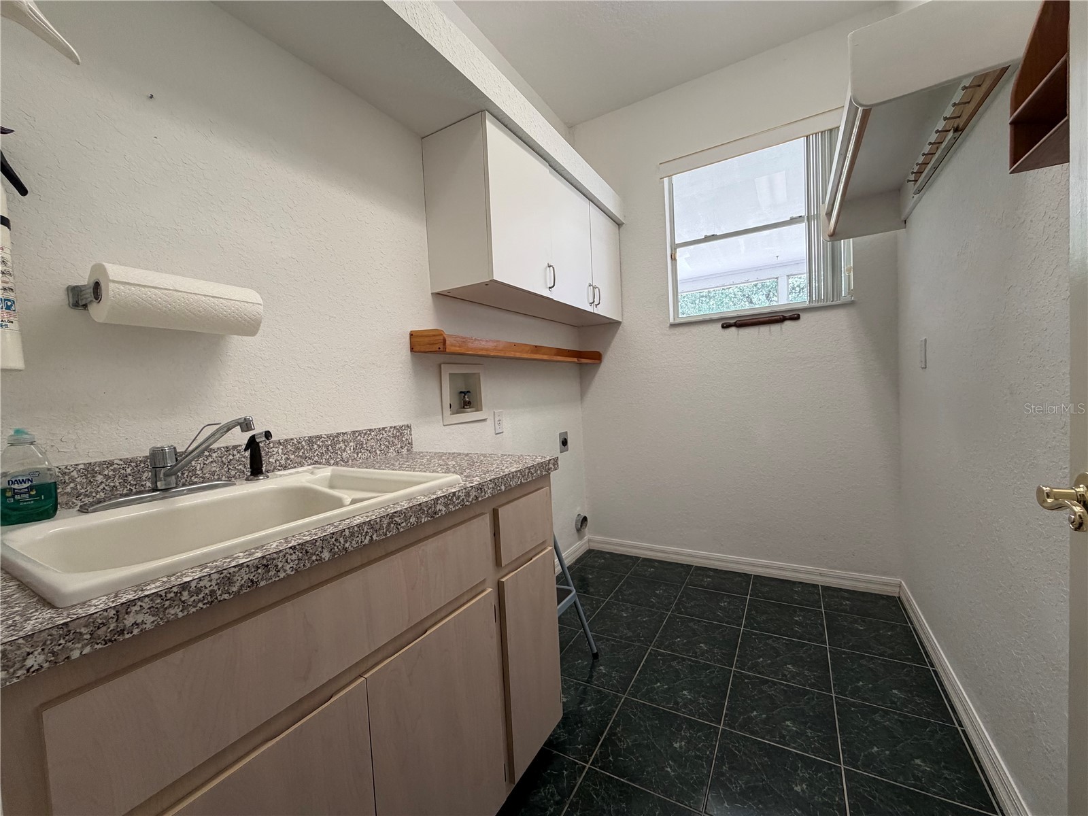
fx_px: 440
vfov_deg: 85.7
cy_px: 408
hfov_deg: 102.1
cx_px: 544
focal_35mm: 14
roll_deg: +3.0
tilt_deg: -2.7
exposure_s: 1/120
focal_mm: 2.22
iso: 250
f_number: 2.2
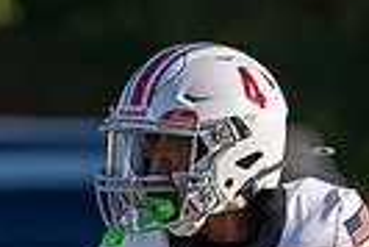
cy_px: 474
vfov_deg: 1.3
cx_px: -157
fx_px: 10897
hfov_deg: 1.9
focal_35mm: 1062
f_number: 2.8
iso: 100
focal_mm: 200
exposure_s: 1/1600
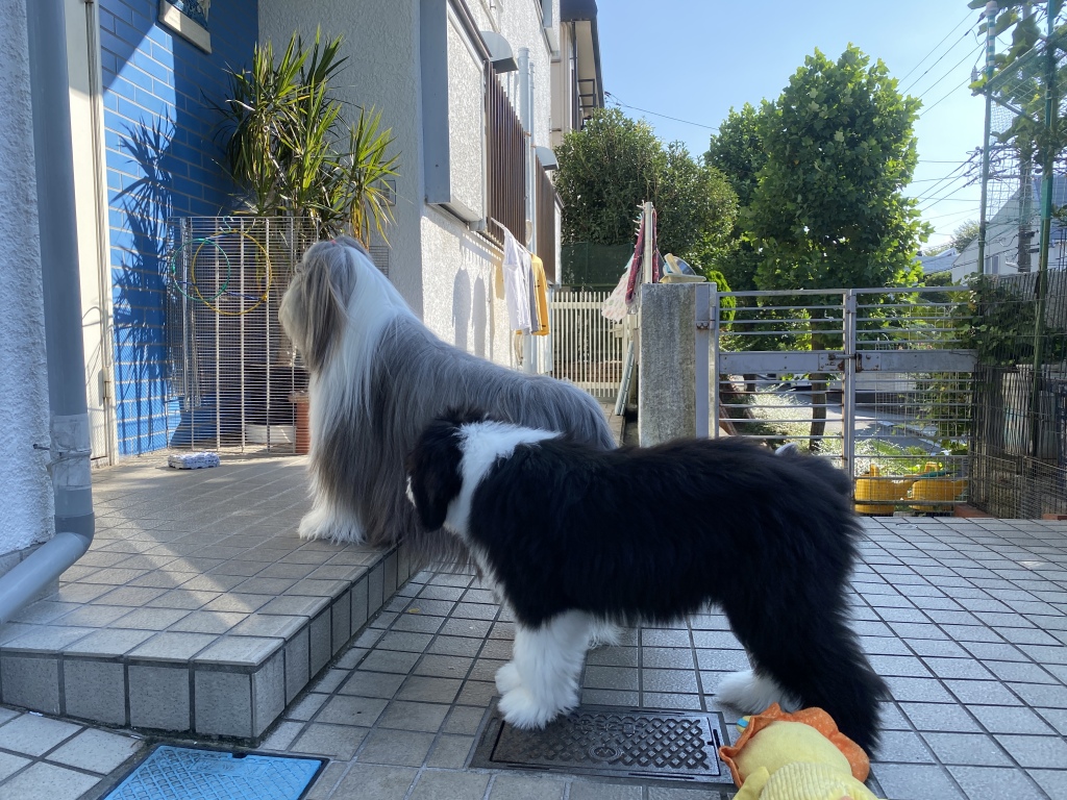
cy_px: 400
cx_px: 534
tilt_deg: -4.1
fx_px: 801
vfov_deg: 53.1
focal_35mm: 26
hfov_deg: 67.3
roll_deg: +0.1
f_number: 1.8
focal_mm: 4.25
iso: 32
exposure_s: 1/833
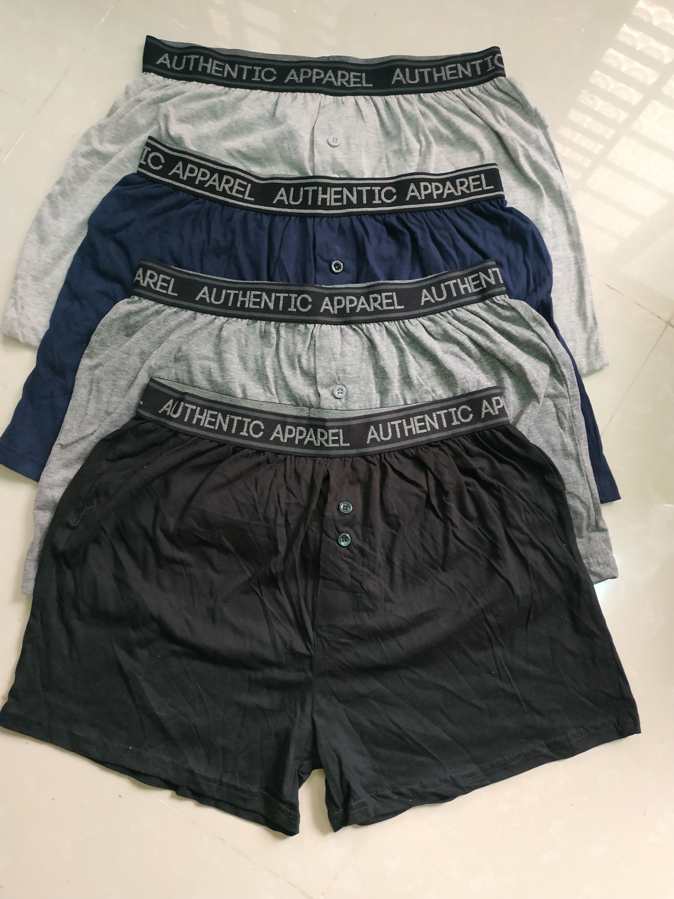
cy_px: 450
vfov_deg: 71.6
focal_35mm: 24
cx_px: 337
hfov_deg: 56.8
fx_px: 623
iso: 400
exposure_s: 1/25
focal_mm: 3.94
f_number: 1.9
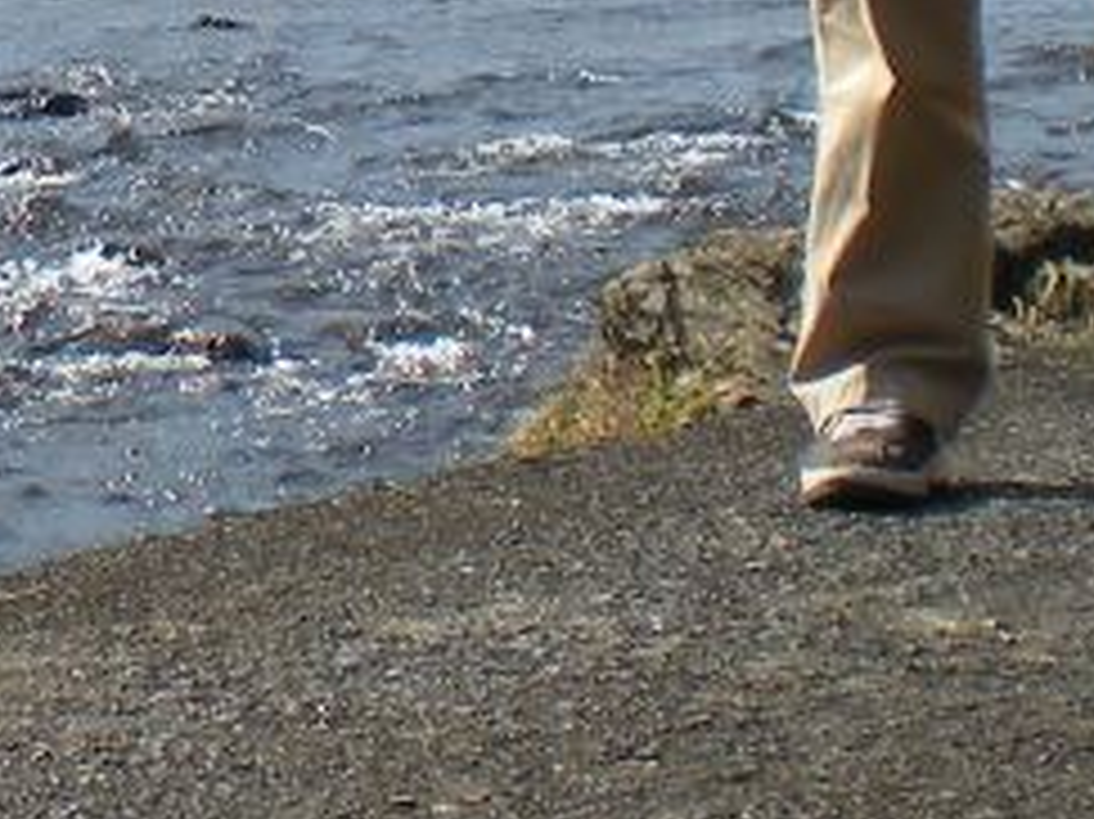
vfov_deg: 8.9
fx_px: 5054
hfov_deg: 12.0
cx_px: -302
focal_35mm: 160
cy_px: -603
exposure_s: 1/282
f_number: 4.6
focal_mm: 6.3
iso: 64
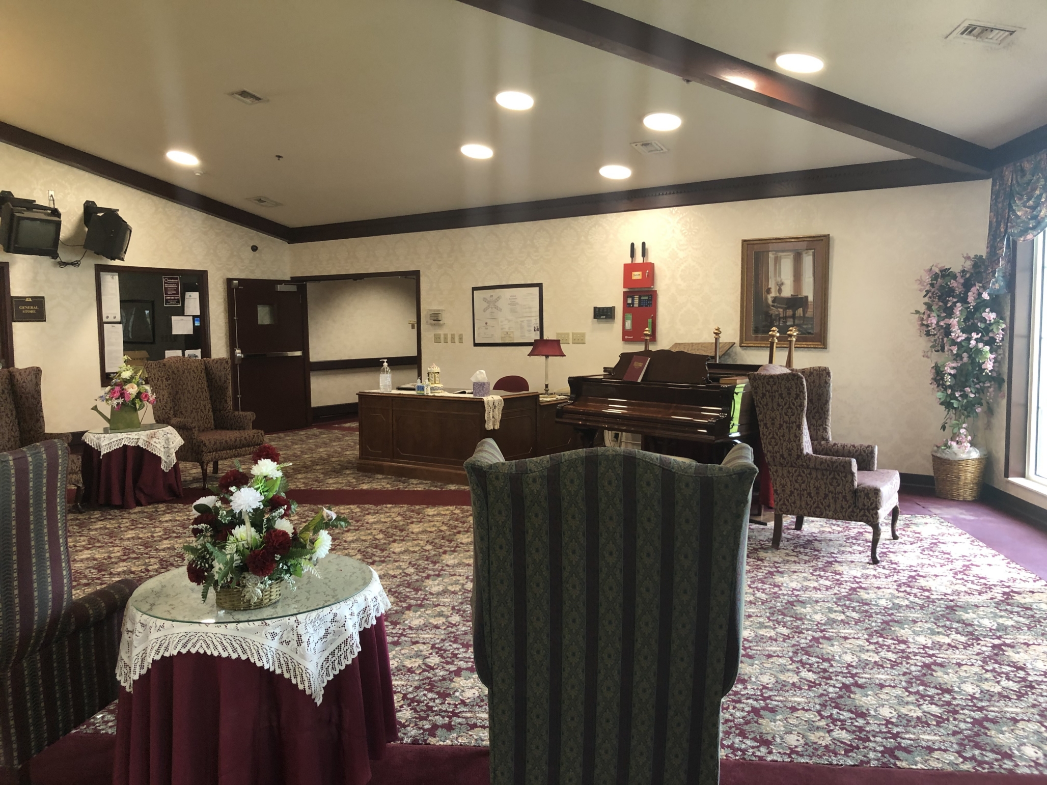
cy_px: 392
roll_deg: -2.6
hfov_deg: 63.4
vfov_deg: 49.7
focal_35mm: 28
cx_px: 524
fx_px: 847
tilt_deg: -3.7
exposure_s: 1/20
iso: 40
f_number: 1.8
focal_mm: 3.99
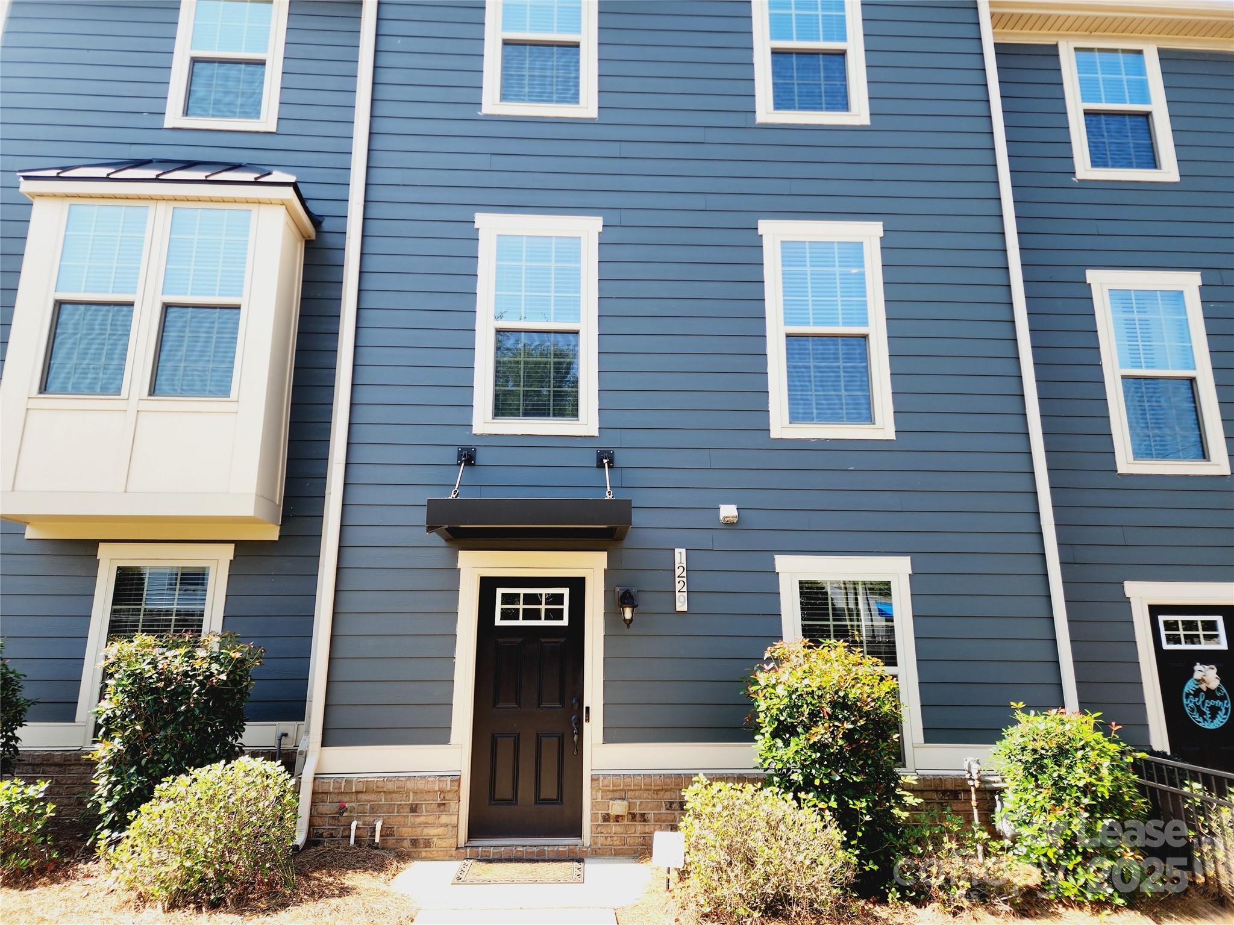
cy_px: 462
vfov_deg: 58.9
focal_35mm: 23
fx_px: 820
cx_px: 617
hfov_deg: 73.9
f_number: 1.8
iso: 12
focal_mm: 6.4
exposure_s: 1/202
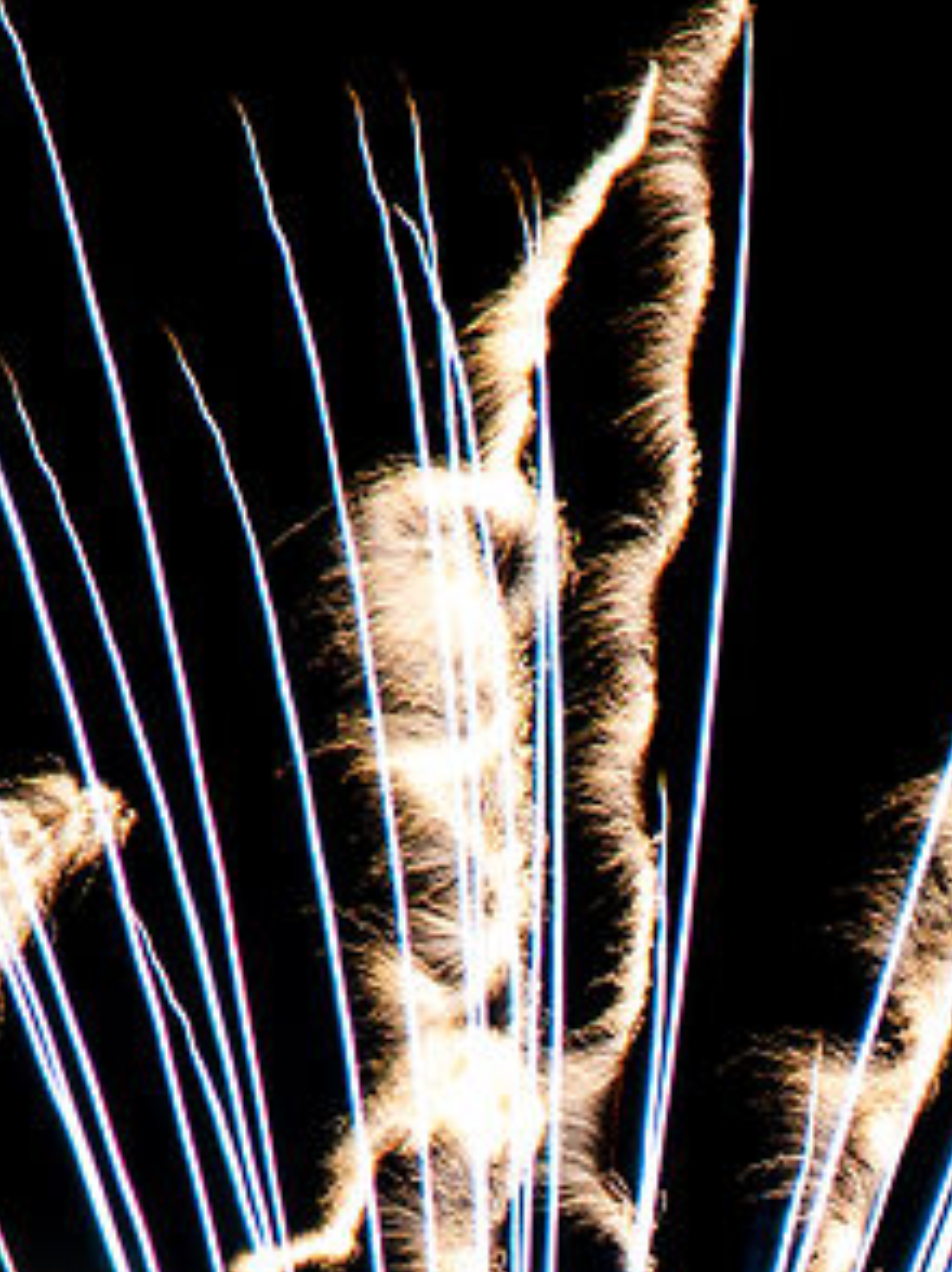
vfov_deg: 2.1
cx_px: 1450
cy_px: 1787
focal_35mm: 942
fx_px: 34592
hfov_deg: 1.6
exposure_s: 3.6
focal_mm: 80
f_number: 9
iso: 100
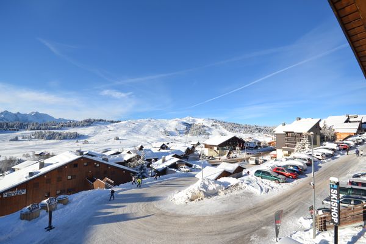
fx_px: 152
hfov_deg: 100.4
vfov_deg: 77.3
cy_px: 122
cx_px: 183
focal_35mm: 15
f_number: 7.1
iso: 100
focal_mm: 10
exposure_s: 1/200
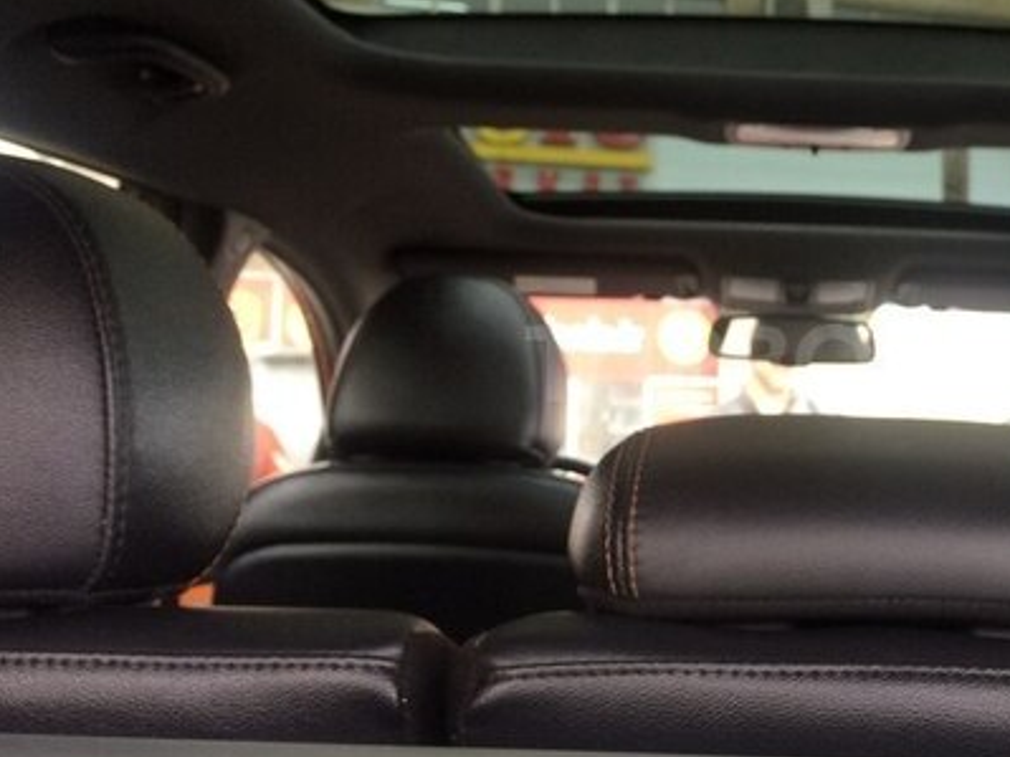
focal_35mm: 48
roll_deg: -0.3
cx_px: 785
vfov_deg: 30.2
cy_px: 363
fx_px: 1400
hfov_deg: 38.4
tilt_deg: +5.0
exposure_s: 1/33
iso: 50
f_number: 2.2
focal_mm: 4.15
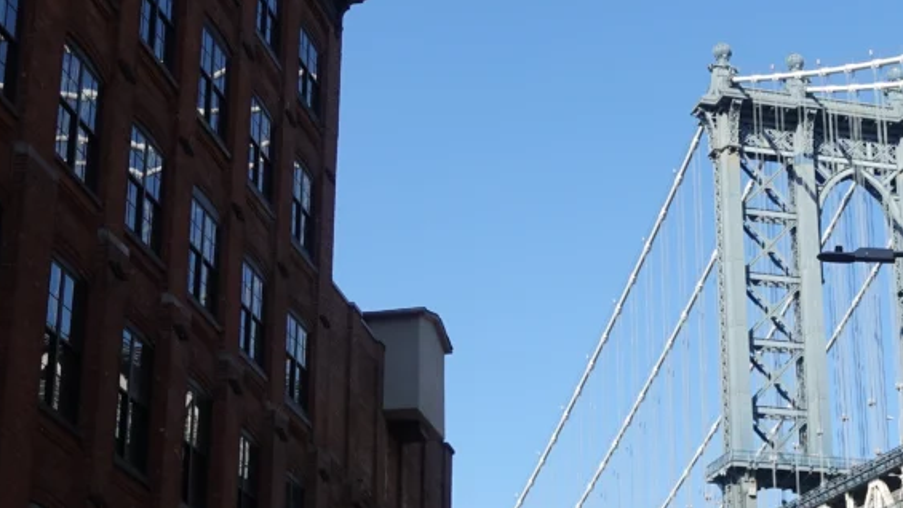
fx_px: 1940
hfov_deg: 26.0
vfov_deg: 14.9
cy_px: 274
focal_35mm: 81
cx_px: 620
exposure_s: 1/640
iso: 125
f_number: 4
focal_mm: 11.69
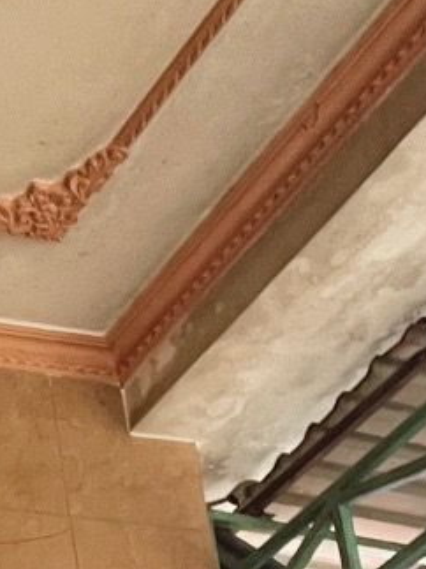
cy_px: 1038
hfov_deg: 11.4
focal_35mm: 119
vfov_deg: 14.5
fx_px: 1954
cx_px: -373
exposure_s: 1/60
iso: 200
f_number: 2.2
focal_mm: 2.71
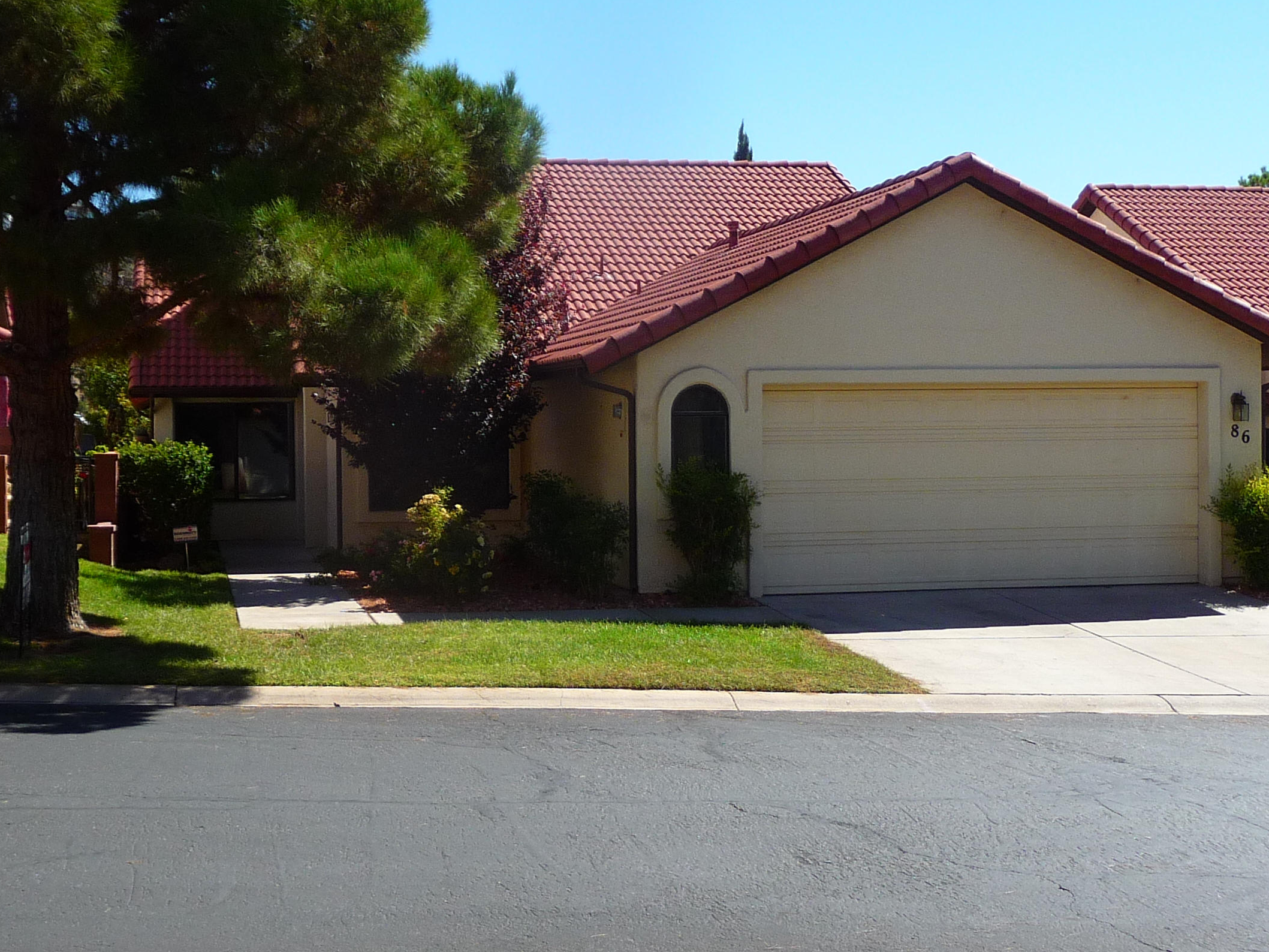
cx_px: 533
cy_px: 411
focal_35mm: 52
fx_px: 1906
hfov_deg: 36.7
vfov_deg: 28.0
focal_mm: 5.3
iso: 100
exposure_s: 1/640
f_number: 3.5
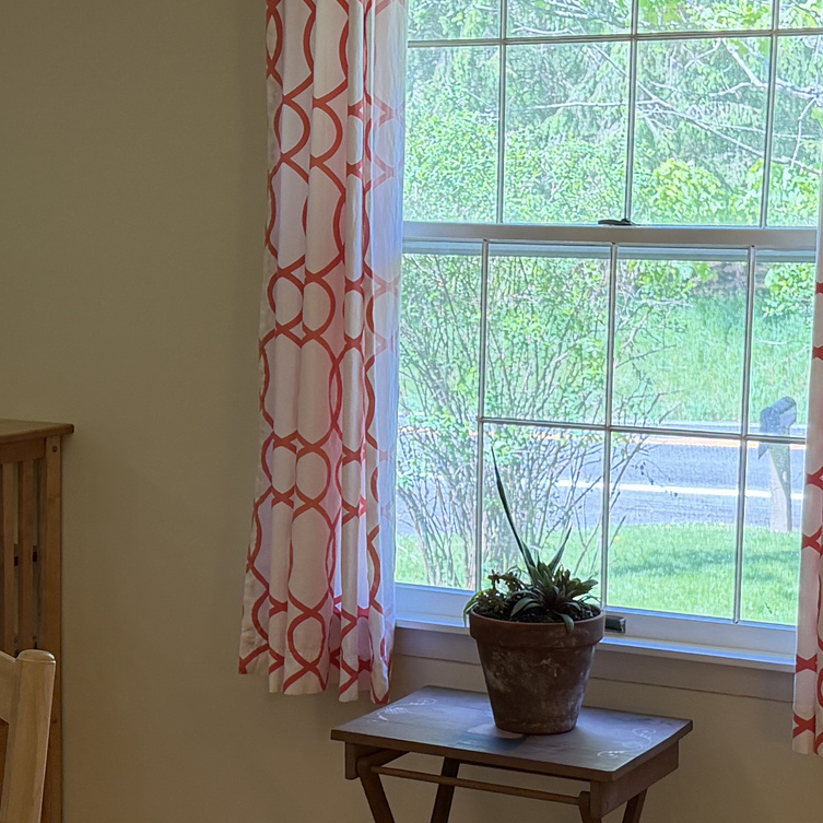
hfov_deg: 21.6
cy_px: 522
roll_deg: -0.8
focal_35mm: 80
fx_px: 2152
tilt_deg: -8.1
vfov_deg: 21.6
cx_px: 348
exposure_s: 1/167
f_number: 1.78
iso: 200
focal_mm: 6.76
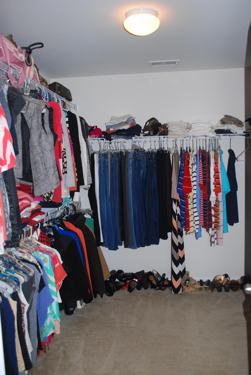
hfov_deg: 40.1
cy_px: 188
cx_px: 126
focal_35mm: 33
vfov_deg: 57.2
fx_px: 344
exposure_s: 1/60
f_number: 4
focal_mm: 22
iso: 200
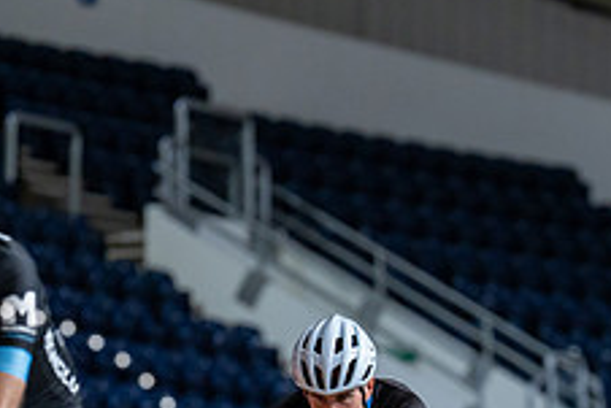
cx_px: 395
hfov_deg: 5.5
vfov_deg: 3.7
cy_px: 417
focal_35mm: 375
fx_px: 6368
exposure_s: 1/800
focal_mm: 146
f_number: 2.8
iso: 3200
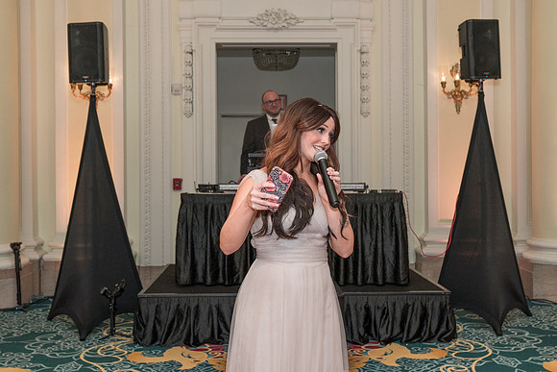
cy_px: 167
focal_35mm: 44
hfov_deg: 44.4
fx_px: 682
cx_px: 278
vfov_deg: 30.5
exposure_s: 1/200
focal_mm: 37
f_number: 5
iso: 2000
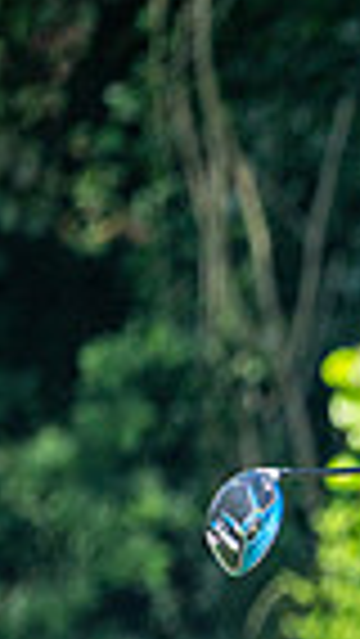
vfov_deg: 1.7
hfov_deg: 0.9
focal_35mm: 1280
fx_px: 21696
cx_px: 1264
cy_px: 754
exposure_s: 1/2500
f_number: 5
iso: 200
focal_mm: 300
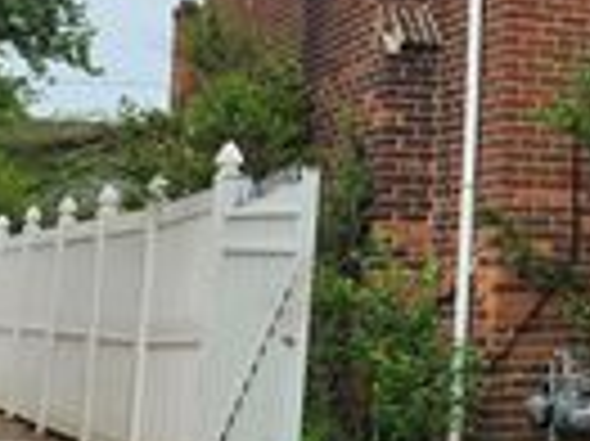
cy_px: 52
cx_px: 815
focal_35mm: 88
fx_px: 1499
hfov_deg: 20.0
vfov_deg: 16.6
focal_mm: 6.5
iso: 64
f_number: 1.4
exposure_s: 1/3092
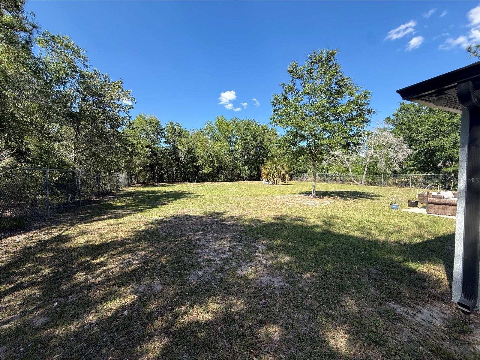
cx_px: 240
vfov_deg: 85.7
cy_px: 180
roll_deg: -0.3
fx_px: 194
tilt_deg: -2.4
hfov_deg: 102.1
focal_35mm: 14
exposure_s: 1/888
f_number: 2.2
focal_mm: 2.22
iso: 50
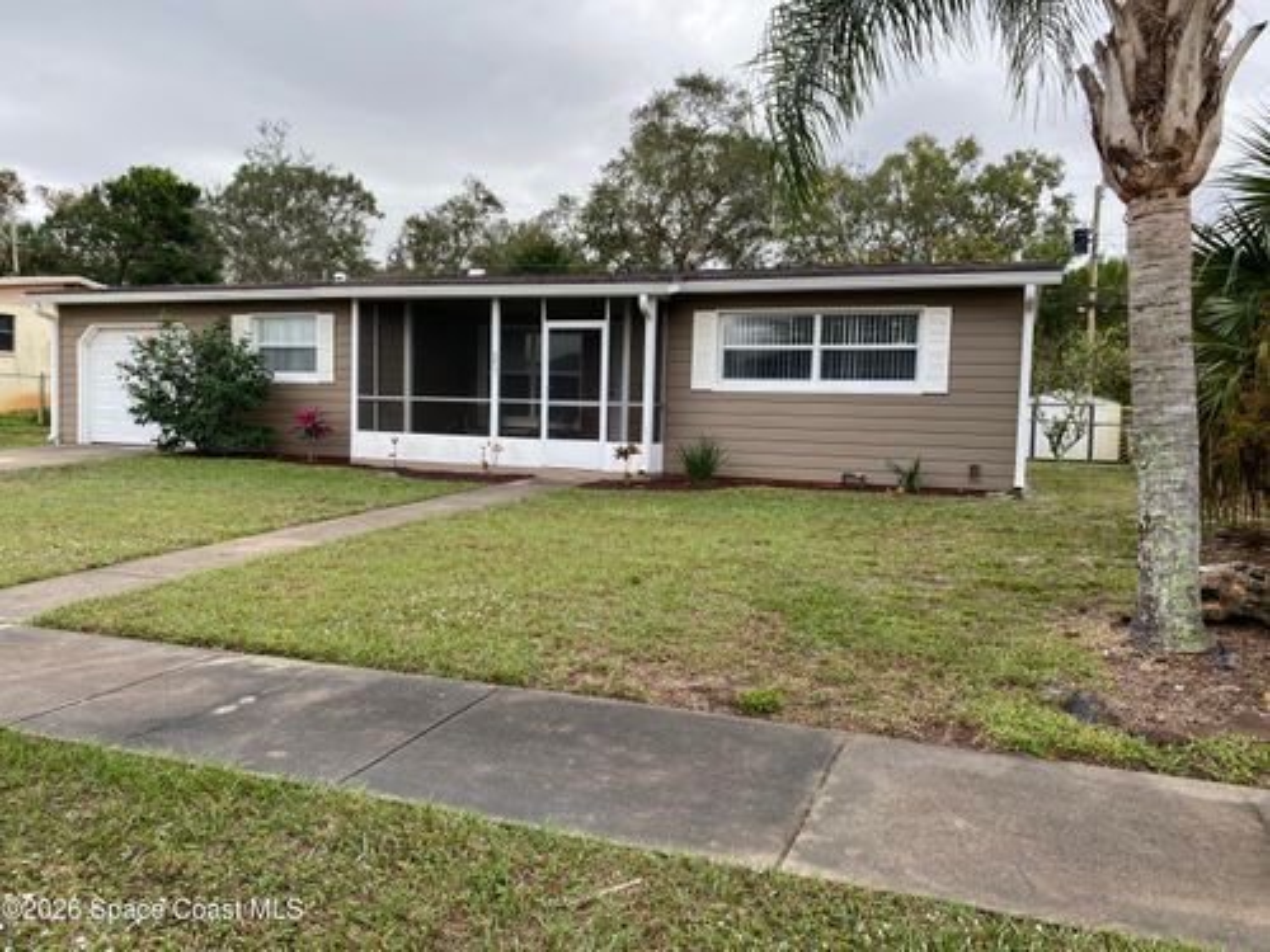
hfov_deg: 67.3
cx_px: 635
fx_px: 954
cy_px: 476
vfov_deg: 53.1
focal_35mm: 26
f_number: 1.8
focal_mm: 4.25
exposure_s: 1/477
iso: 32
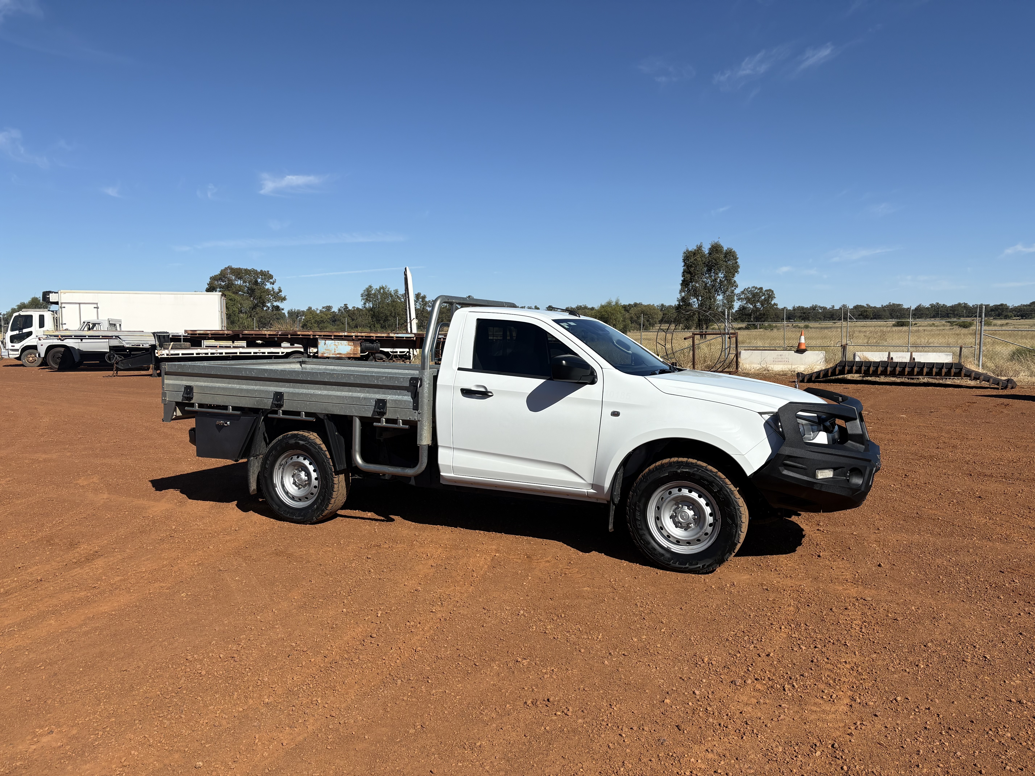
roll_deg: +1.2
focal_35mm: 26
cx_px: 518
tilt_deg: -4.0
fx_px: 777
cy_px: 388
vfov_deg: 53.1
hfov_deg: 67.3
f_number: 1.6
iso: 50
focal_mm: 5.96
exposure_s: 1/5348
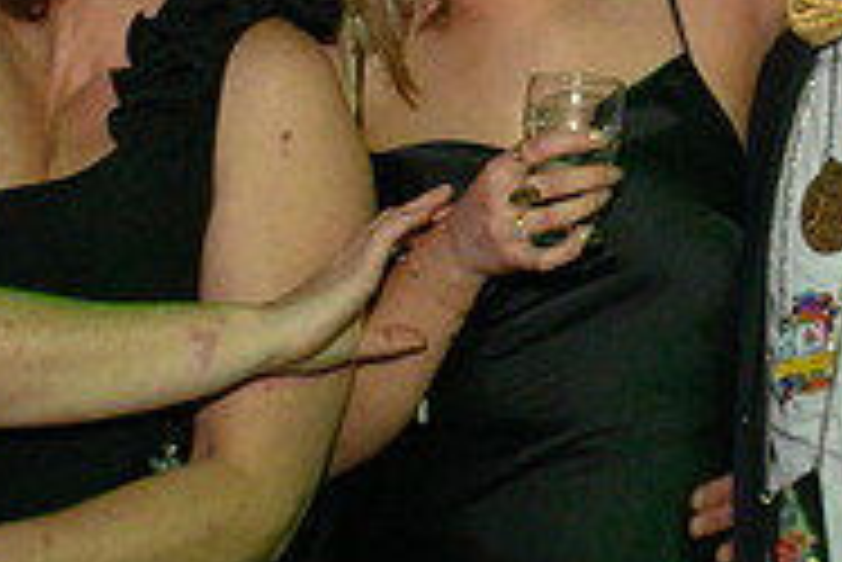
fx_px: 2177
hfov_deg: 21.5
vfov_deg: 14.6
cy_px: 106
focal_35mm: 93
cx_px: 738
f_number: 5
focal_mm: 20
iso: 640
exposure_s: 1/160
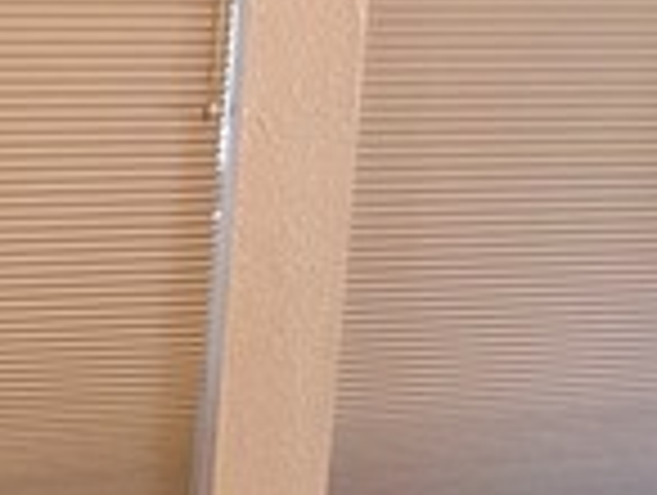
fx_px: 3460
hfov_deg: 9.0
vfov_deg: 8.2
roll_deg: -1.4
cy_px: 360
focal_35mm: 182
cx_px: -1269
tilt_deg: -9.0
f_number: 1.5
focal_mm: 5.7
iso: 200
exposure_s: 1/60
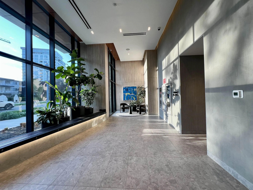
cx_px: 126
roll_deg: +1.8
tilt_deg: -0.4
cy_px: 95
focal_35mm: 13
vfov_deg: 89.9
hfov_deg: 106.2
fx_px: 95
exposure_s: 1/99
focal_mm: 1.57
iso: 40
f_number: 1.8
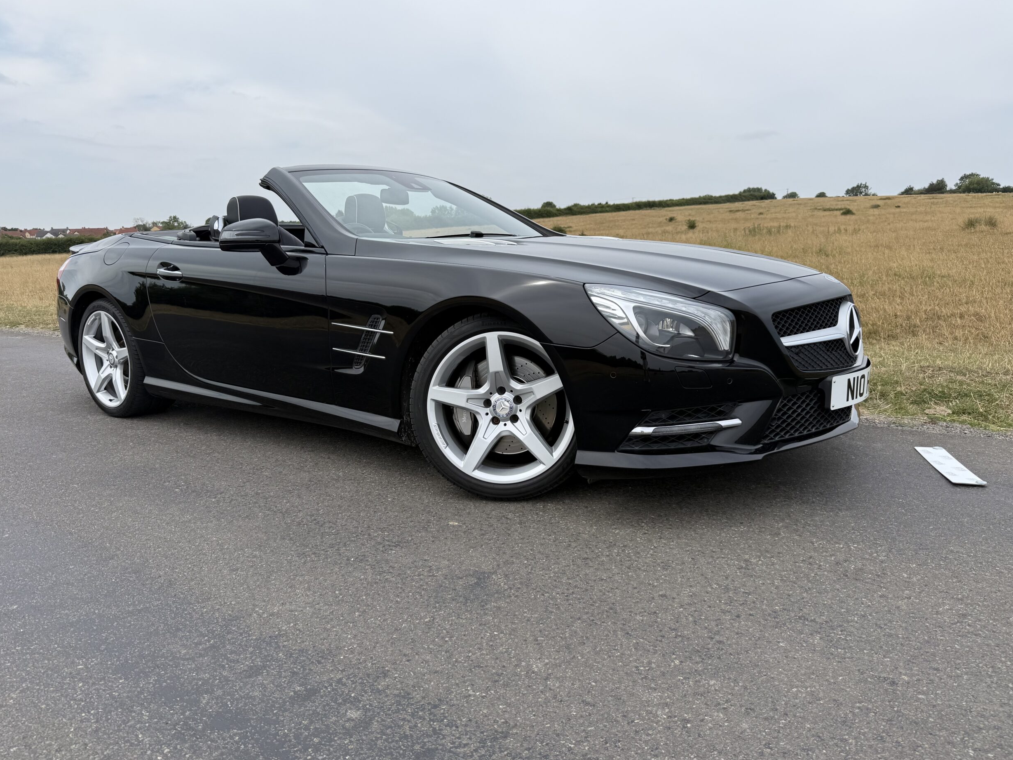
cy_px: 387
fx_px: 732
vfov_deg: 54.9
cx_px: 520
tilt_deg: -9.0
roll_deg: +2.2
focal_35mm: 25
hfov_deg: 69.4
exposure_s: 1/4405
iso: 80
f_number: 1.78
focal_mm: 6.76
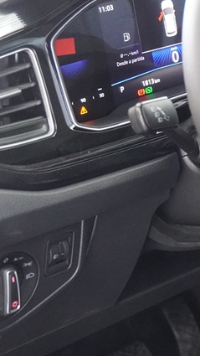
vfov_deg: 18.2
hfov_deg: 9.8
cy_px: 129
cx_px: 352
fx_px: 1106
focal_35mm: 117
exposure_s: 1/160
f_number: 2.8
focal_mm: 31
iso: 5000
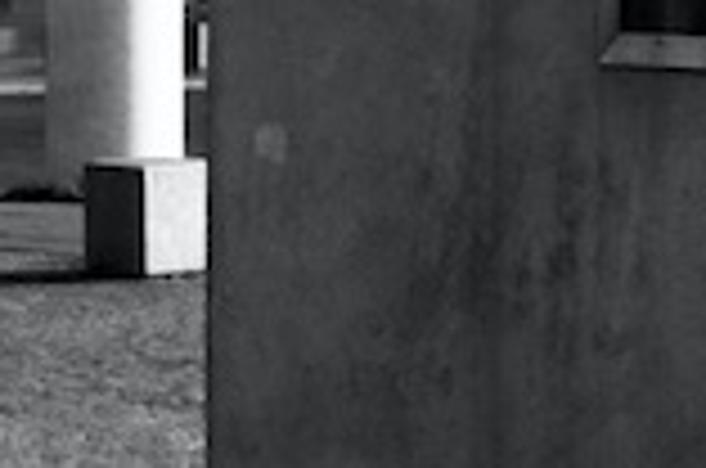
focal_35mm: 184
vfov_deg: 7.1
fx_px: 3601
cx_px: 666
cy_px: -500
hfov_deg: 11.1
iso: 100
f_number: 4
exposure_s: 1/1600
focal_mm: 24
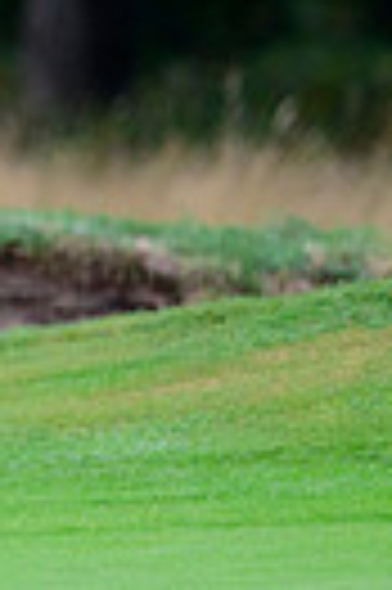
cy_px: 61
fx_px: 23908
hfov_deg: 0.9
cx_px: -901
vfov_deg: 1.4
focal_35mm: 1460
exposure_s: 1/1600
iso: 1250
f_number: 5.6
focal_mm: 330
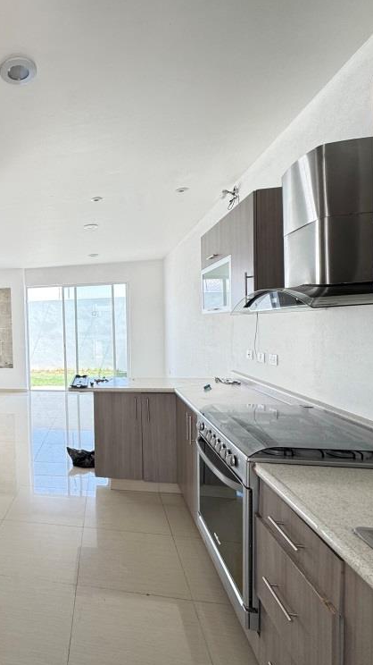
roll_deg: +1.9
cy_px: 340
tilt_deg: -2.6
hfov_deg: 46.8
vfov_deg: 83.8
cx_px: 20
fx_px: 370
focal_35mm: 21
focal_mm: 2.22
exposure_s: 1/99
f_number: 2.2
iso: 50
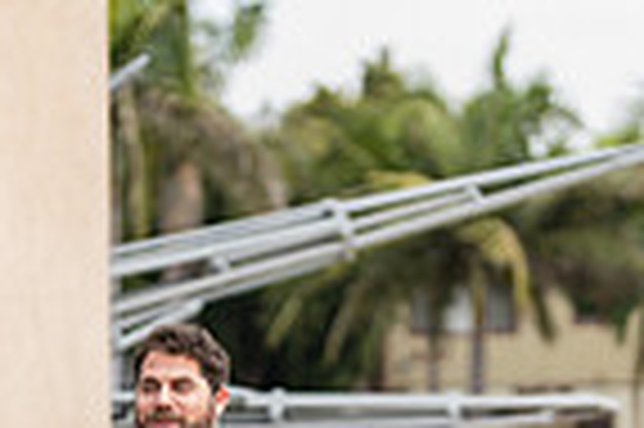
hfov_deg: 10.1
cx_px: 311
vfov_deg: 6.7
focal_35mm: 203
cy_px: 583
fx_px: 3627
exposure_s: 1/1600
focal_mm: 50
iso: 50
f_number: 1.2
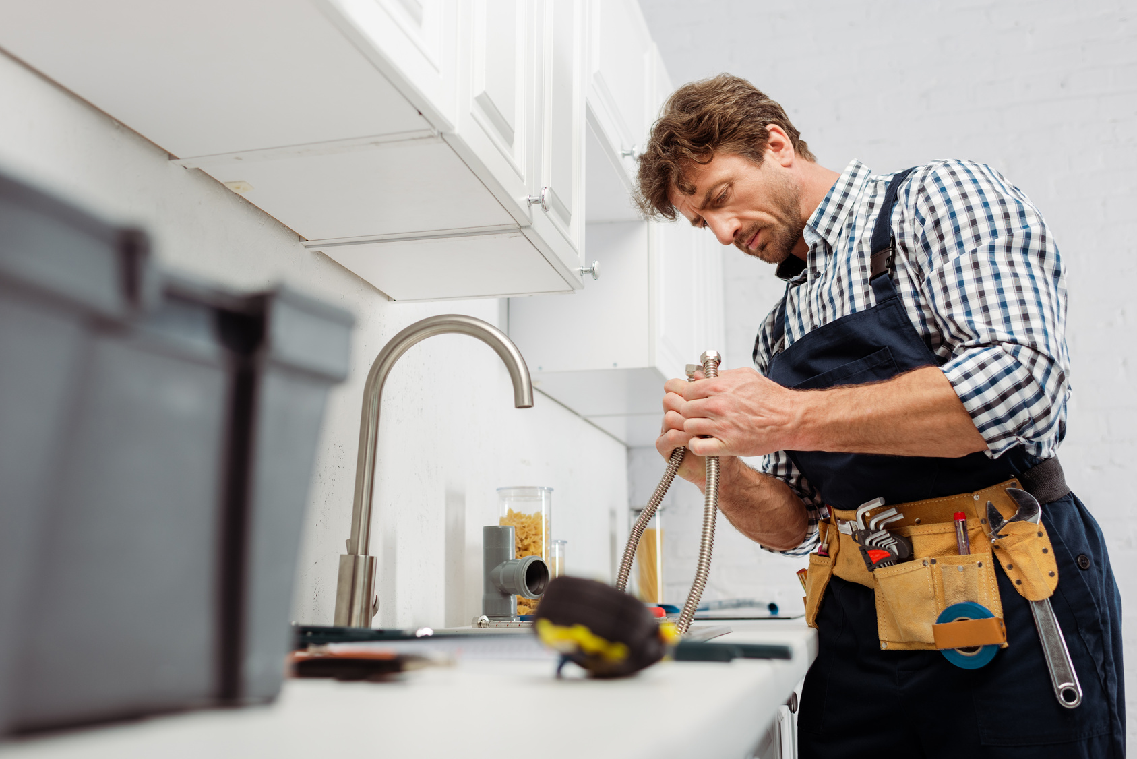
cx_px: 568
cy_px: 380
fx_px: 1106
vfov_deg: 37.9
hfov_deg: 54.4
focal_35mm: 35
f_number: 3.2
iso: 100
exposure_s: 1/200
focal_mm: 35
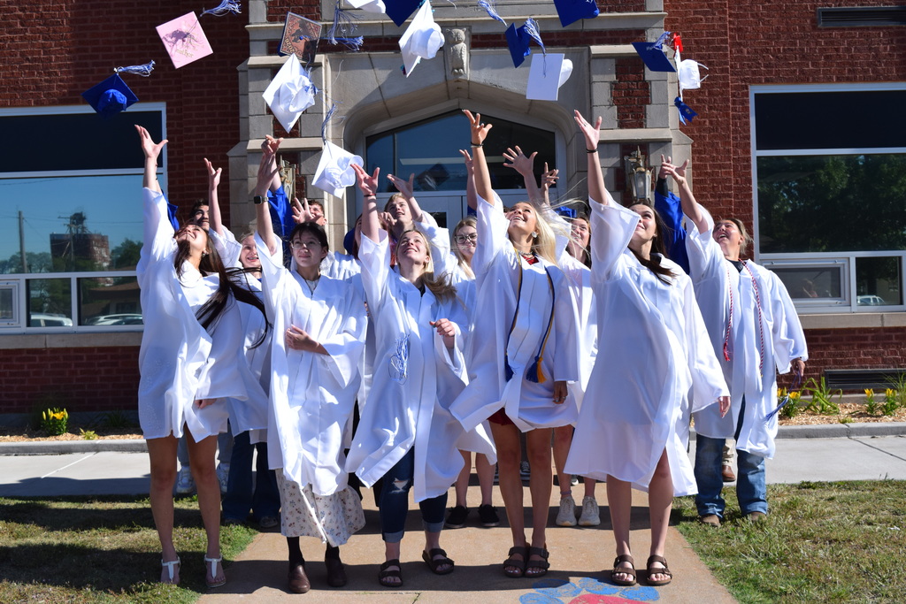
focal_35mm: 44
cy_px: 302
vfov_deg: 30.9
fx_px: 1095
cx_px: 453
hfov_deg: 45.0
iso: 400
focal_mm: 29
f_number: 8
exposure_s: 1/2000
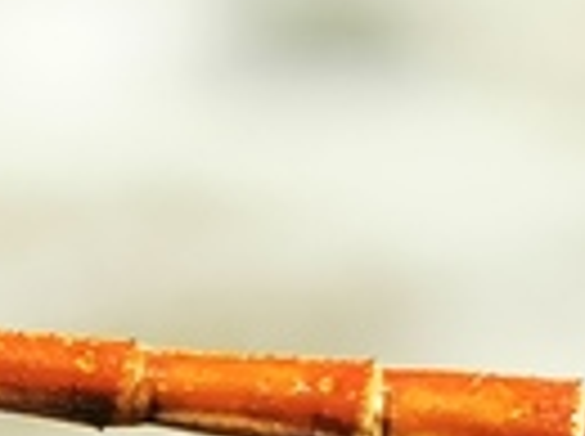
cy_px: 611
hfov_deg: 4.0
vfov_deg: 3.0
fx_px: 8215
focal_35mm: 487
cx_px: -794
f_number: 1.8
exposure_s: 1/1647
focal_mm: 5.58
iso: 50
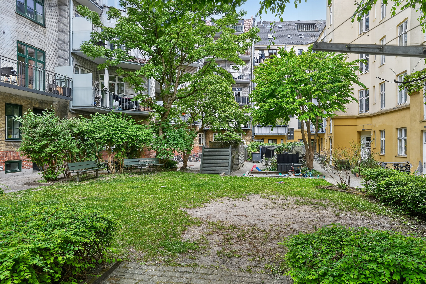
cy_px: 142
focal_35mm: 24
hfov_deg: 73.8
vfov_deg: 53.1
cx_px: 213
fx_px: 284
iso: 400
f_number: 8
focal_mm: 24
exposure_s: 1/200
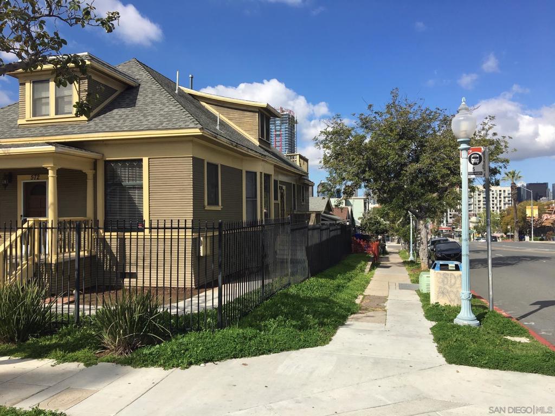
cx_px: 278
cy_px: 208
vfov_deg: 48.2
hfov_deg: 61.7
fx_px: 465
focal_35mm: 29
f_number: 2.2
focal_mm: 4.15
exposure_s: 1/1876
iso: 25
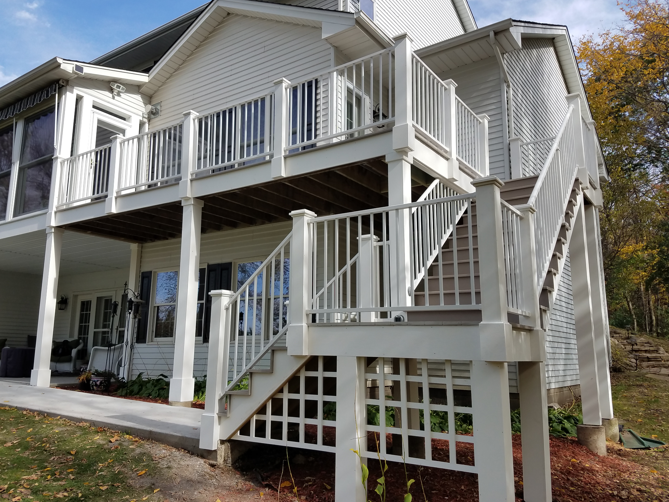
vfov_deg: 49.7
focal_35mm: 28
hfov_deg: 63.4
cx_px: 314
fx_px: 541
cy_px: 238
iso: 40
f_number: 1.7
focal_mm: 4.2
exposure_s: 1/1232
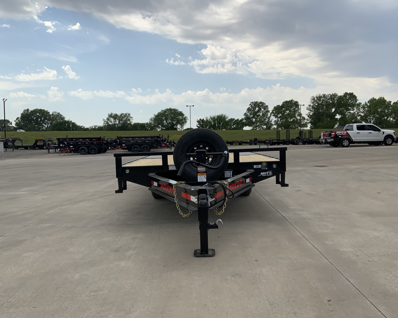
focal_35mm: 31
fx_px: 365
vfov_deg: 47.1
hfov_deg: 57.2
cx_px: 202
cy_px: 162
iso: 16
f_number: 1.8
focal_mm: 3
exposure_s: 1/1912
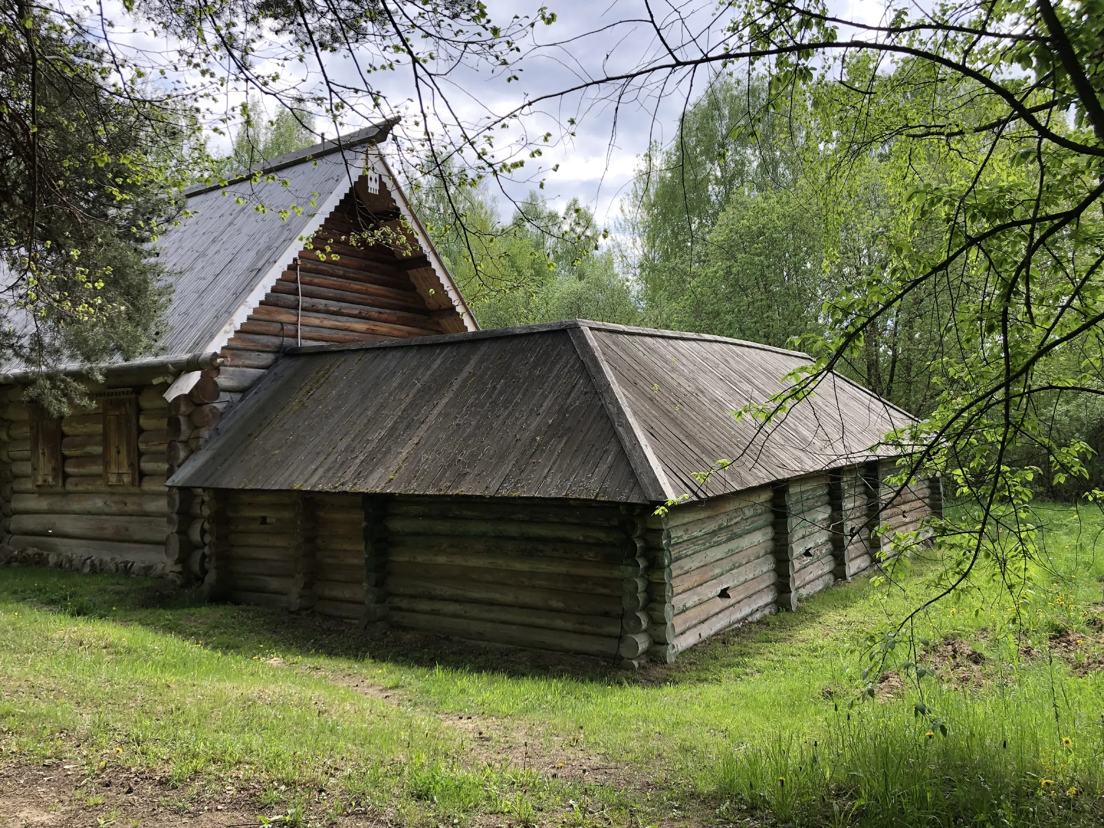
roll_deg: +0.2
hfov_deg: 63.4
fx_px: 893
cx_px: 552
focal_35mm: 28
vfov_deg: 49.7
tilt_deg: +2.3
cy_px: 414
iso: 20
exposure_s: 1/511
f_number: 1.8
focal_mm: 4
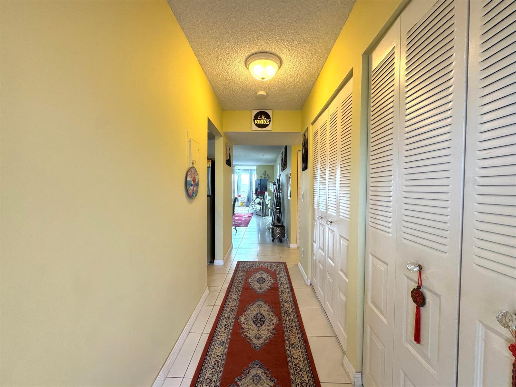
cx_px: 258
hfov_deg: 102.1
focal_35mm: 14
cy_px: 194
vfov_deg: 85.7
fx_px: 209
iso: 250
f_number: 2.2
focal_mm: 2.22
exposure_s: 1/120
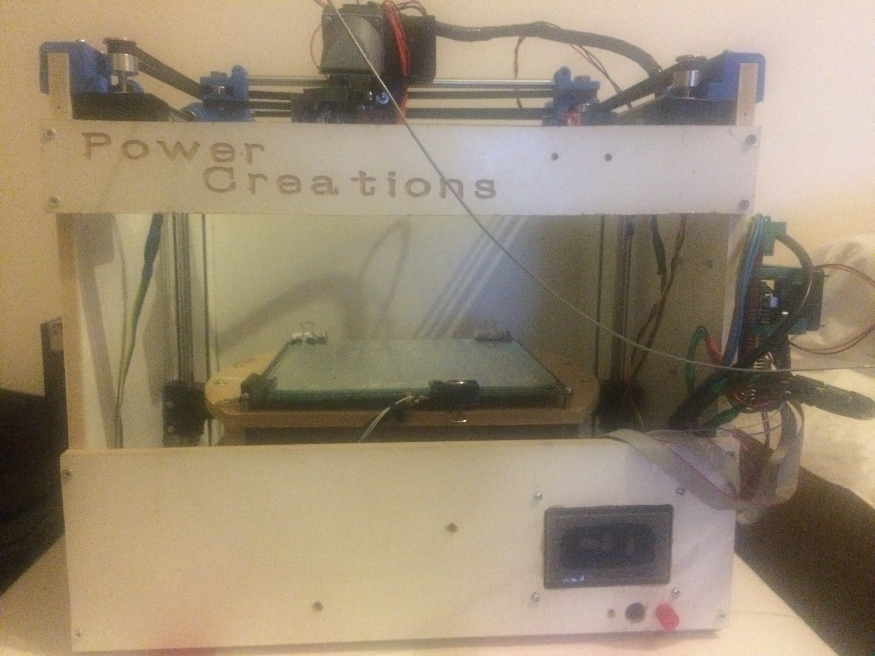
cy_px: 328
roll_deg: +0.2
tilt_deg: -8.7
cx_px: 438
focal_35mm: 29
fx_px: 733
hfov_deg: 61.7
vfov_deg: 48.2
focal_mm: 4.15
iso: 640
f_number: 2.2
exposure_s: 1/17
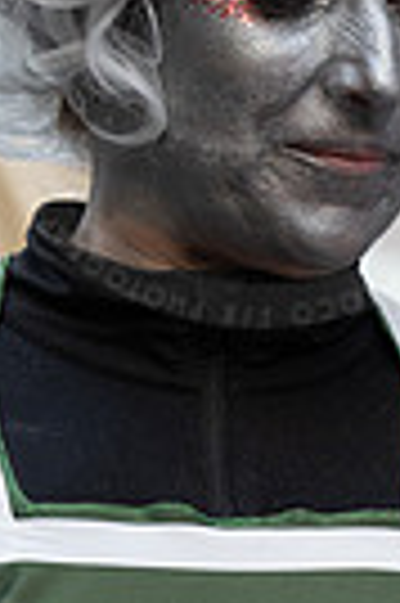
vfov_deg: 2.7
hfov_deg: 1.8
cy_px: 135
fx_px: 12615
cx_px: 270
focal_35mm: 755
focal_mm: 150
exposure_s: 1/1000
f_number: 2.8
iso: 1000
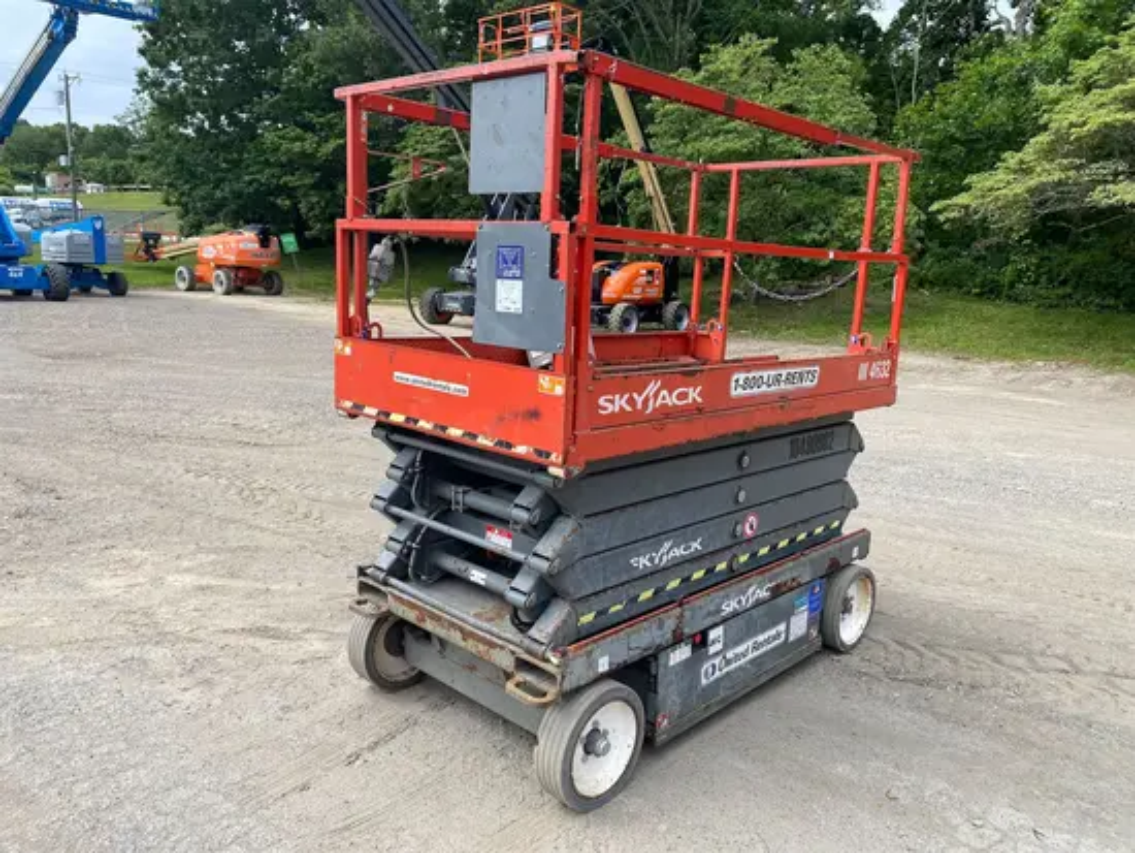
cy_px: 426
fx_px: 853
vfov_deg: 53.1
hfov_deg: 67.3
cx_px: 568
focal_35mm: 26
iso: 32
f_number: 1.8
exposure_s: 1/1464
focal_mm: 4.25
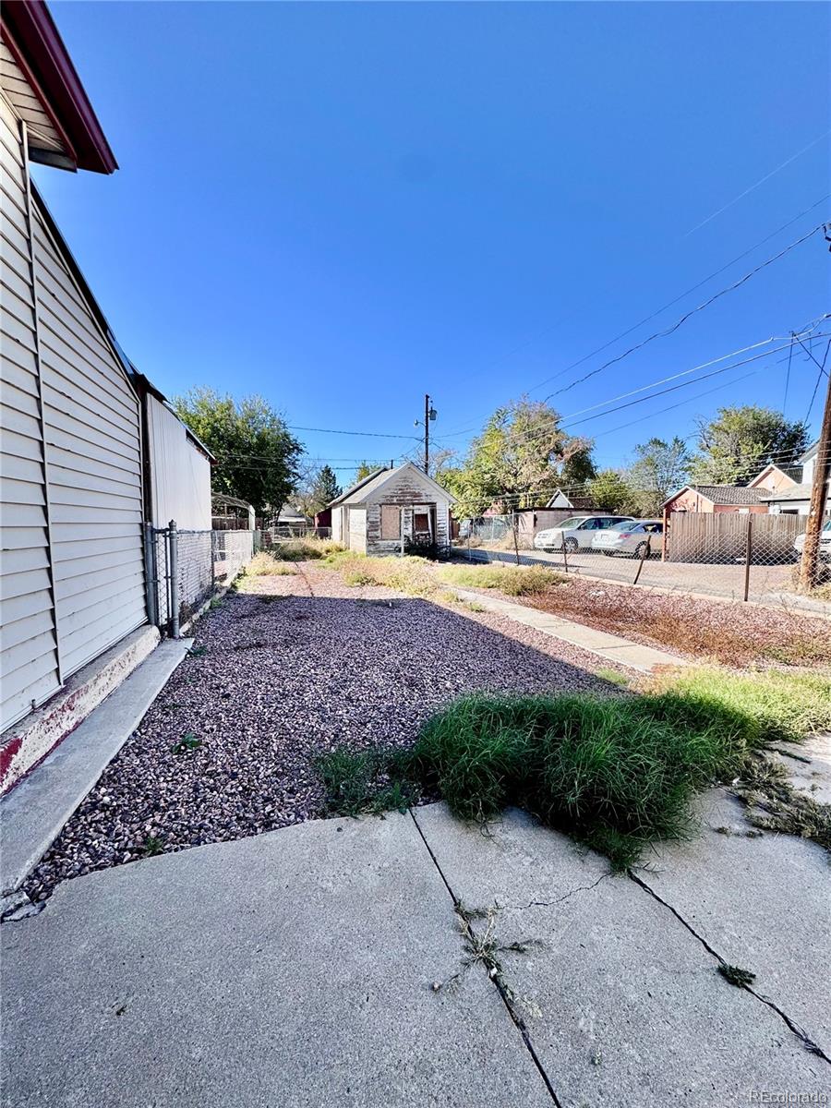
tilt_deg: -4.1
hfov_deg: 85.7
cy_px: 554
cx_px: 416
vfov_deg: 102.1
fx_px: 448
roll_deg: +1.4
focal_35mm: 14
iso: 40
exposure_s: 1/1063
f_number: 2.2
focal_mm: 2.22
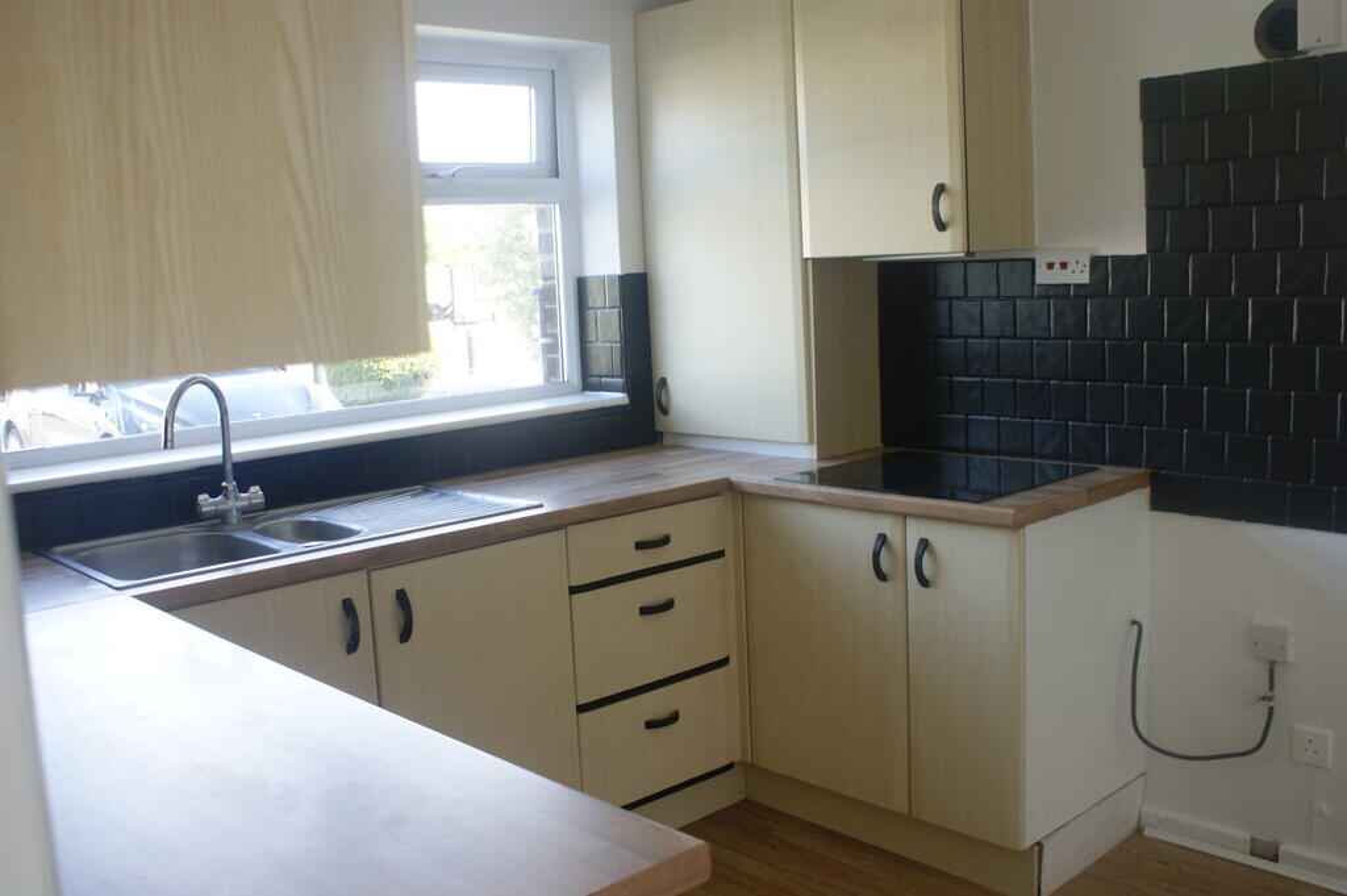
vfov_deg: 39.9
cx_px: 674
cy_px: 448
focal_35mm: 33
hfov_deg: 57.3
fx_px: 1234
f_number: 4
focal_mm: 22
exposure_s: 1/40
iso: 125
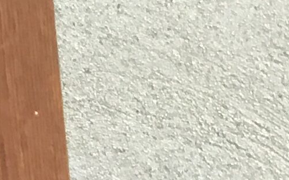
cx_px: -606
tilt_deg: -17.7
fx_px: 1700
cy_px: -7
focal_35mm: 216
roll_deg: +1.0
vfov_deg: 6.0
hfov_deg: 8.1
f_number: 2.4
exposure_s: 1/33
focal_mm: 3.3
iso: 32
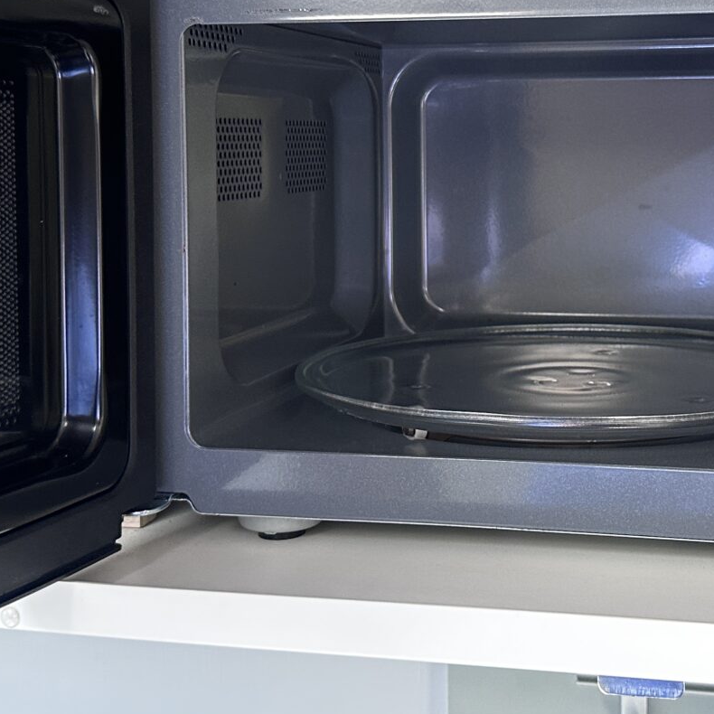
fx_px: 1283
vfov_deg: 30.6
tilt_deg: -2.1
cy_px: 177
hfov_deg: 30.6
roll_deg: -0.3
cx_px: 522
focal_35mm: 55
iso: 250
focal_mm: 6.86
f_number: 1.78
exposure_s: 1/97
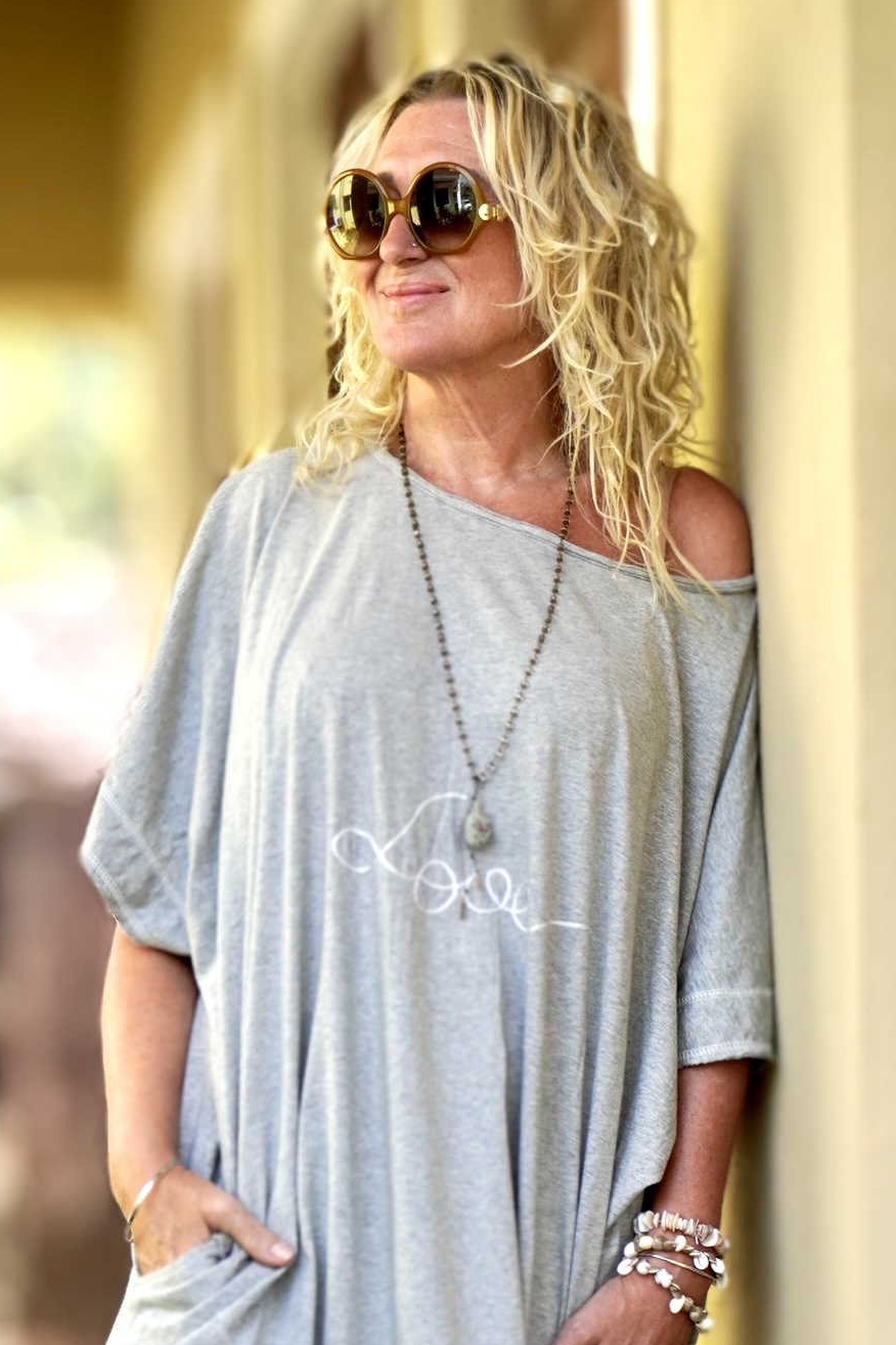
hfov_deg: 12.0
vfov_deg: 17.6
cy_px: 1284
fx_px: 4255
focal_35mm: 114
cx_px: 394
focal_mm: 39
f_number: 5.6
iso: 200
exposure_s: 1/160
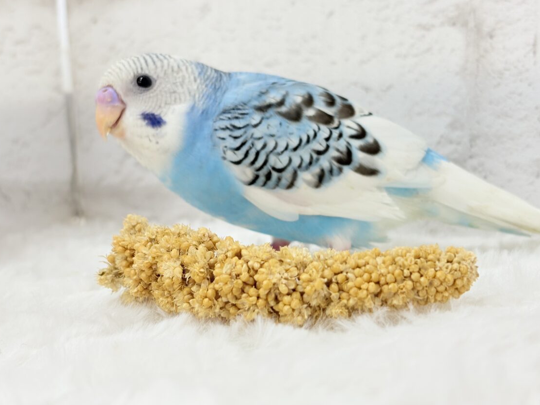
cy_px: 193
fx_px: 874
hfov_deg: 34.3
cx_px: 276
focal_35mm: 56
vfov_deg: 26.1
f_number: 1.6
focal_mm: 5.96
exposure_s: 1/50
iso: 50
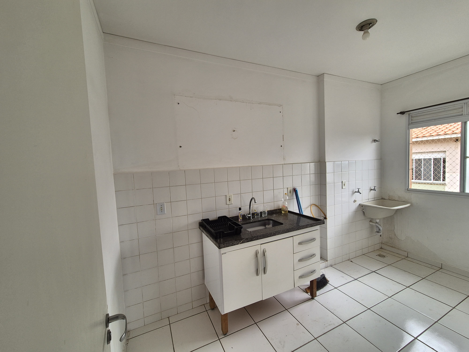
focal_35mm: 13
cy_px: 176
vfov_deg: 89.9
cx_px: 234
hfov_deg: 106.2
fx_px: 176
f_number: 2.2
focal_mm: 2.2
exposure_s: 1/131
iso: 50
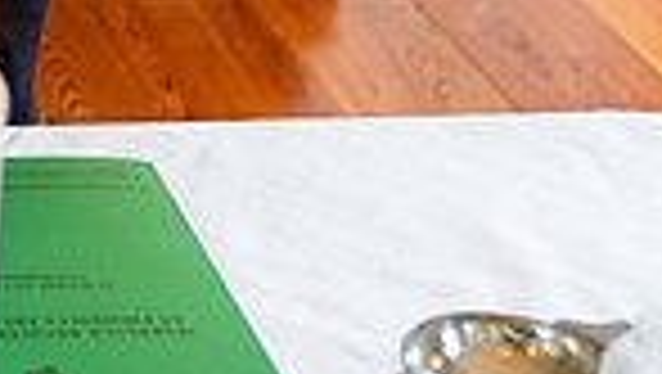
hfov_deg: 13.1
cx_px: -590
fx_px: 2548
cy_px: -286
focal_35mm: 145
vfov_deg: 8.1
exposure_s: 1/160
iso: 800
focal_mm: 35
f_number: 2.8
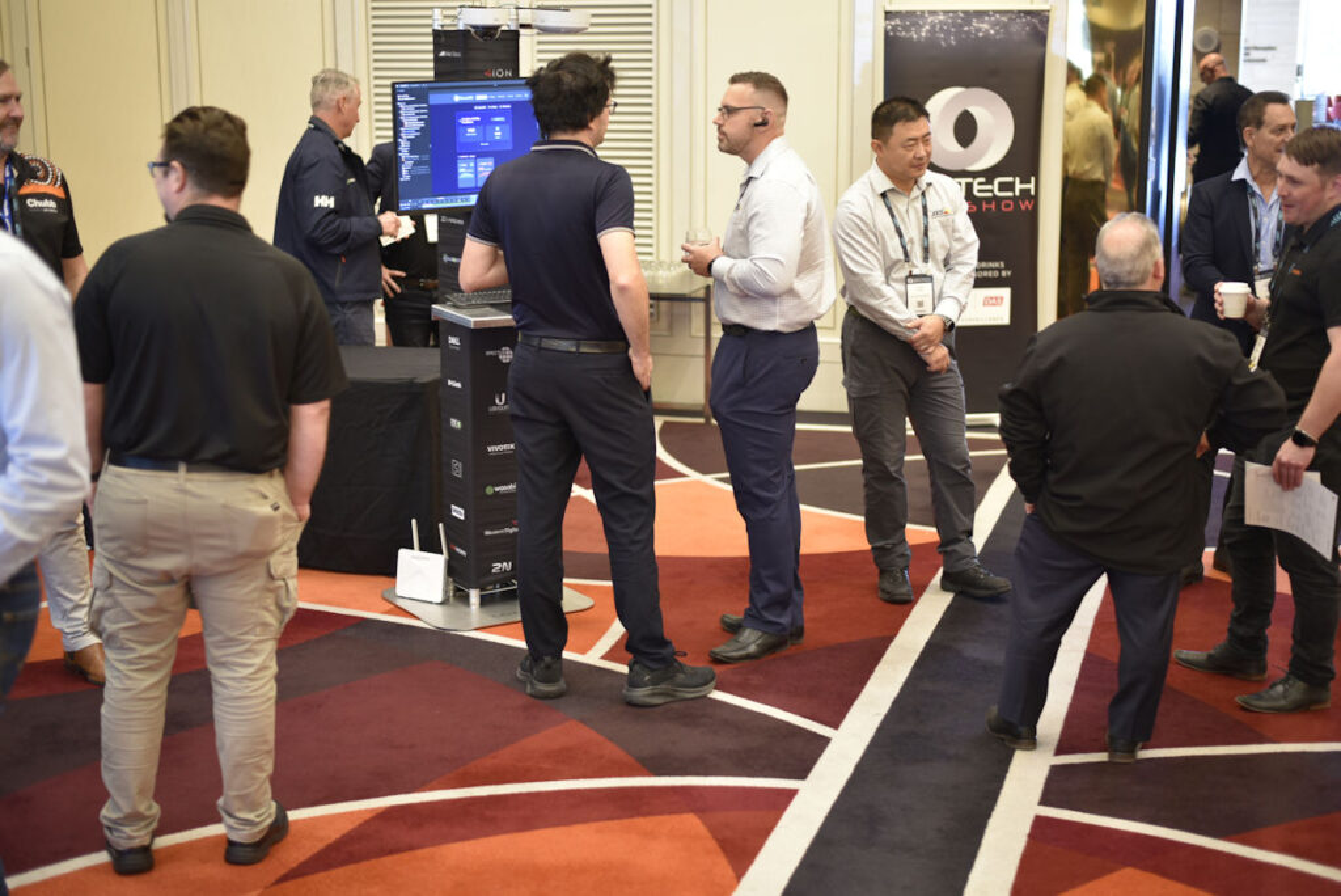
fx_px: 1863
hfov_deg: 39.6
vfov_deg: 27.0
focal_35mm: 50
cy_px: 448
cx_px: 670
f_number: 2
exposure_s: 1/60
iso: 800
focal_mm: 50
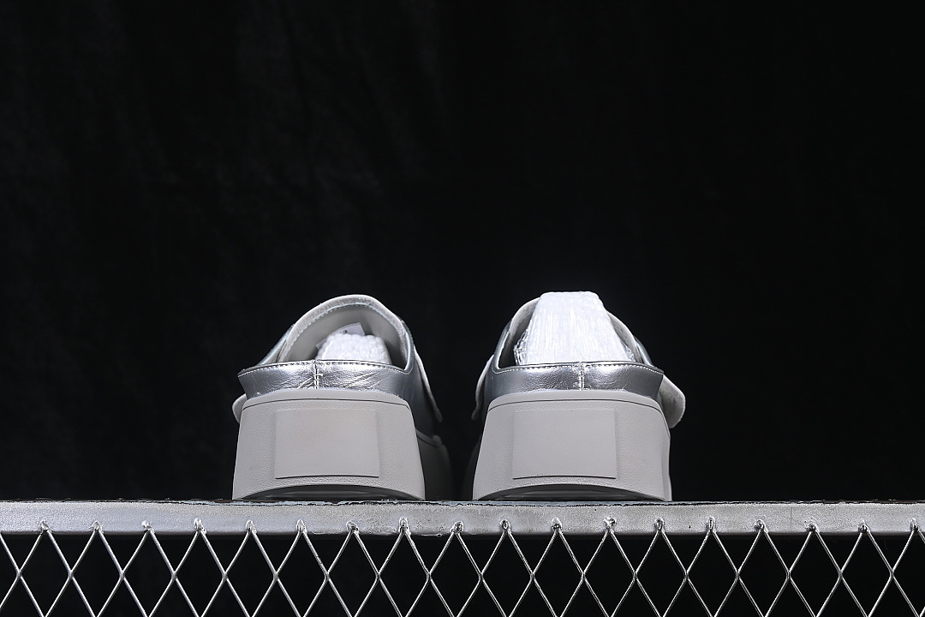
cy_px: 308
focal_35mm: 75
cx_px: 462
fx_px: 1927
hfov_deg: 27.0
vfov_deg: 18.2
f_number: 8
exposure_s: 1/80
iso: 160
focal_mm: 50
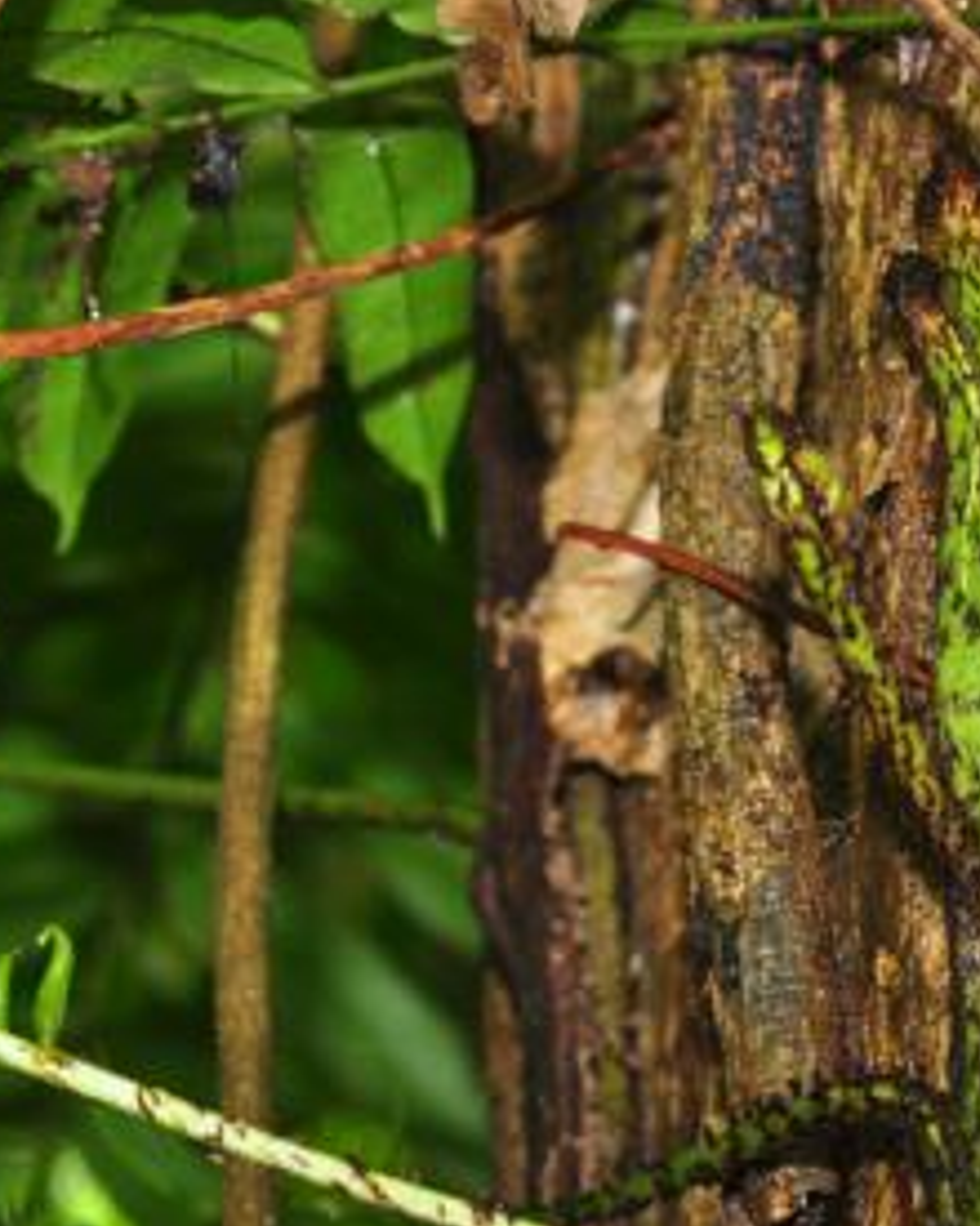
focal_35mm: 184
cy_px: 631
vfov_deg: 10.5
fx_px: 6671
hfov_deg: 8.4
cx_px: 419
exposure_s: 1/60
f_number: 6.3
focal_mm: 60
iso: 250
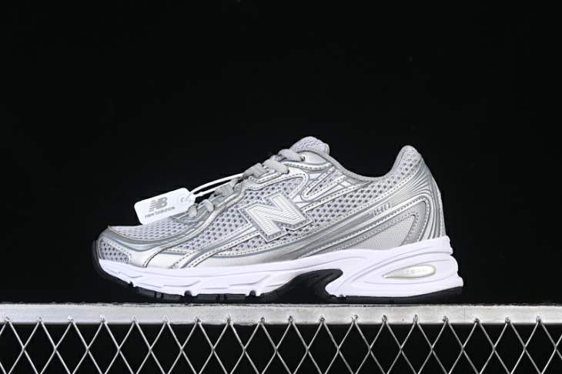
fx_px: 1170
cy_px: 187
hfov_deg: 27.0
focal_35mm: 75
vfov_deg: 18.2
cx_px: 281
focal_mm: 50
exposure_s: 1/60
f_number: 7.1
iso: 160
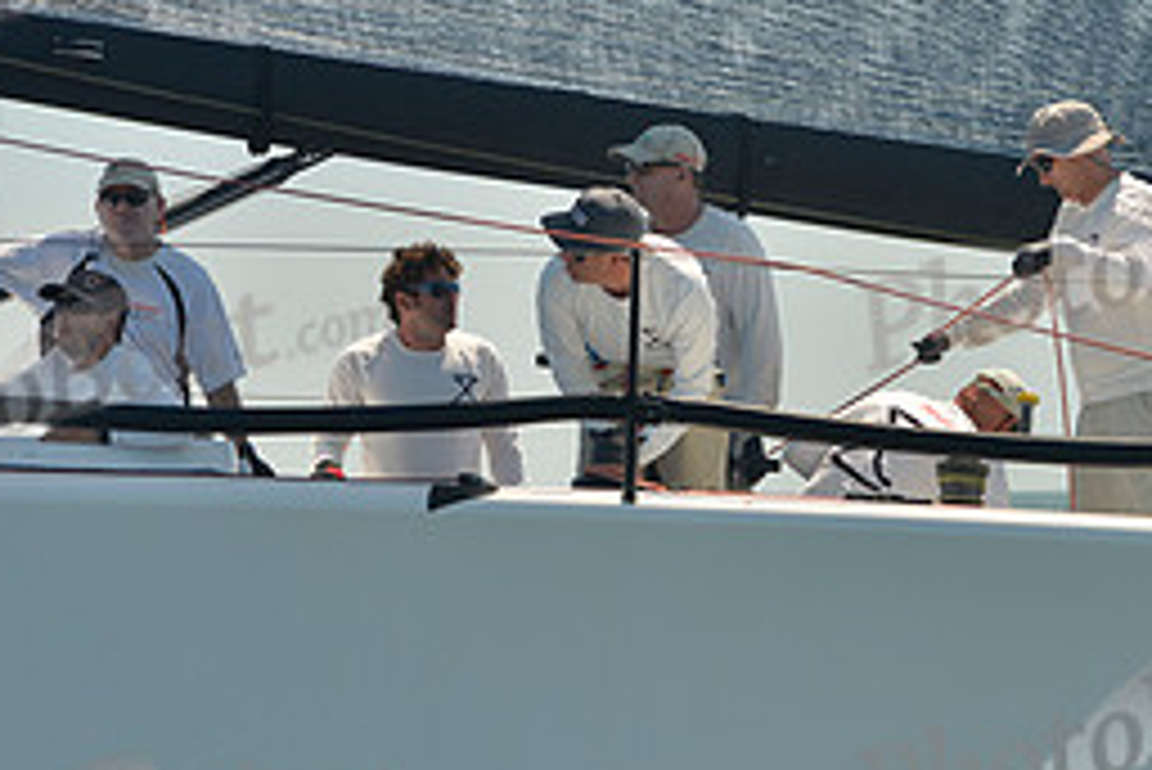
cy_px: 552
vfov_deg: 6.4
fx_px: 6884
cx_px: 630
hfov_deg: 9.6
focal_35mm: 215
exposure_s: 1/800
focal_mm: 95
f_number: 5
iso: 200
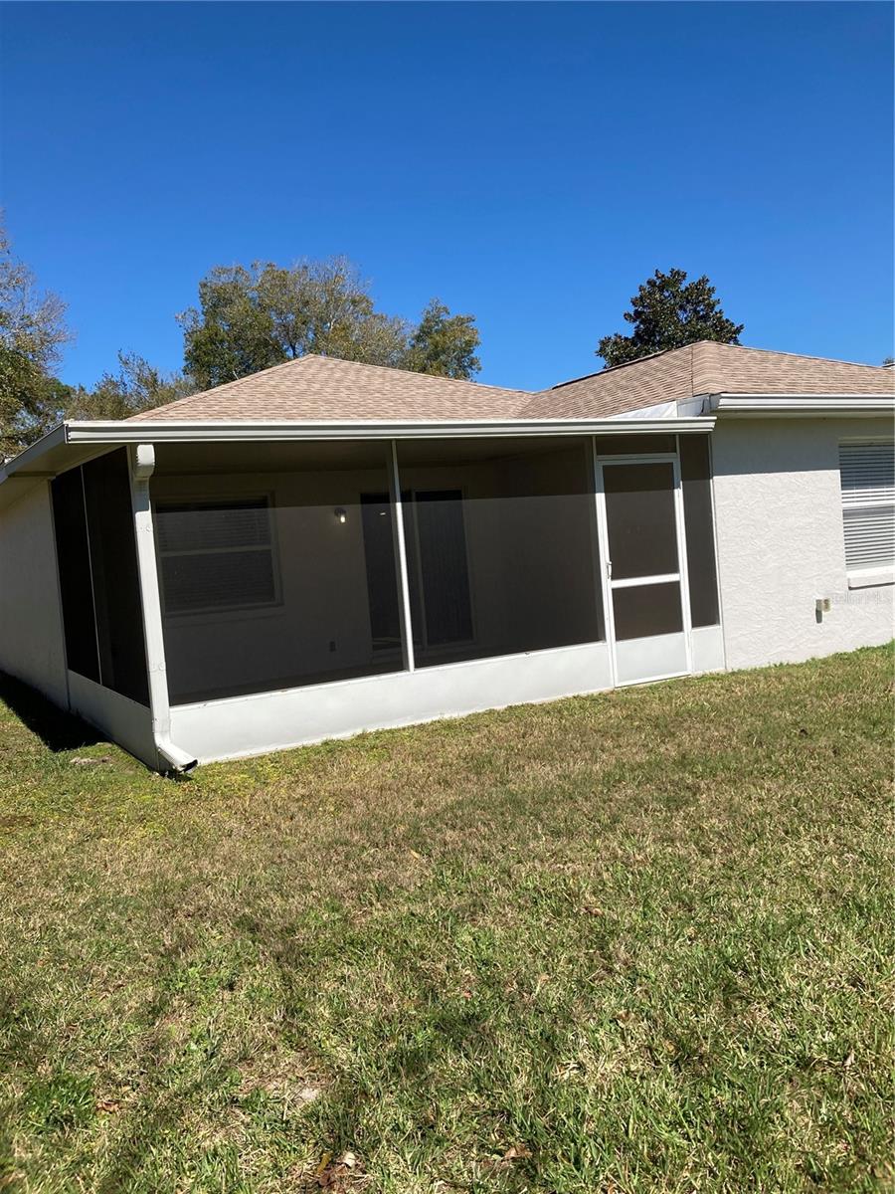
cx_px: 448
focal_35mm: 28
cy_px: 597
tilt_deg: +0.7
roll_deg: +2.9
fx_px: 965
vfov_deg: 63.4
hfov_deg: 49.7
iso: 25
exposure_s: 1/2525
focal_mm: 3.99
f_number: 1.8
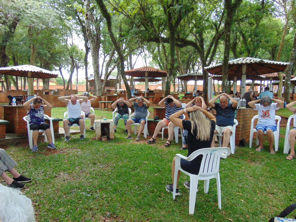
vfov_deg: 54.9
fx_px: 214
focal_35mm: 25
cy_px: 111
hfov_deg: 69.4
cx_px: 148
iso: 80
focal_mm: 4.5
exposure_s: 1/80
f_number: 3
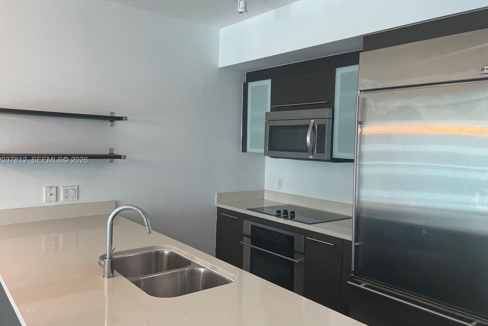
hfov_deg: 63.6
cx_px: 248
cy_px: 161
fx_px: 393
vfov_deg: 45.0
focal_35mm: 29
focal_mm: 4.2
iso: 125
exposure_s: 1/120
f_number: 1.6
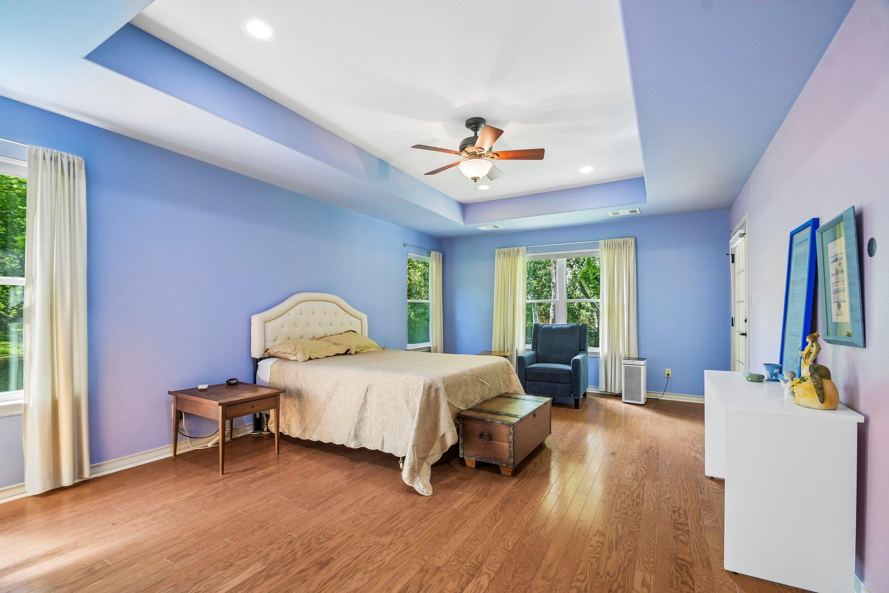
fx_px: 370
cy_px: 296
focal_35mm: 15
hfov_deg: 100.4
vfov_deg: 77.3
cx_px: 444
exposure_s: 1/6
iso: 400
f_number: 8
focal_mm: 10
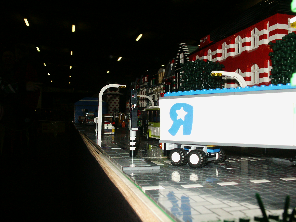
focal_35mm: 35
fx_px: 299
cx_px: 148
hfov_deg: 52.6
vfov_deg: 40.7
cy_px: 111
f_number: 6.7
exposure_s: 1/45
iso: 200
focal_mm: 7.18
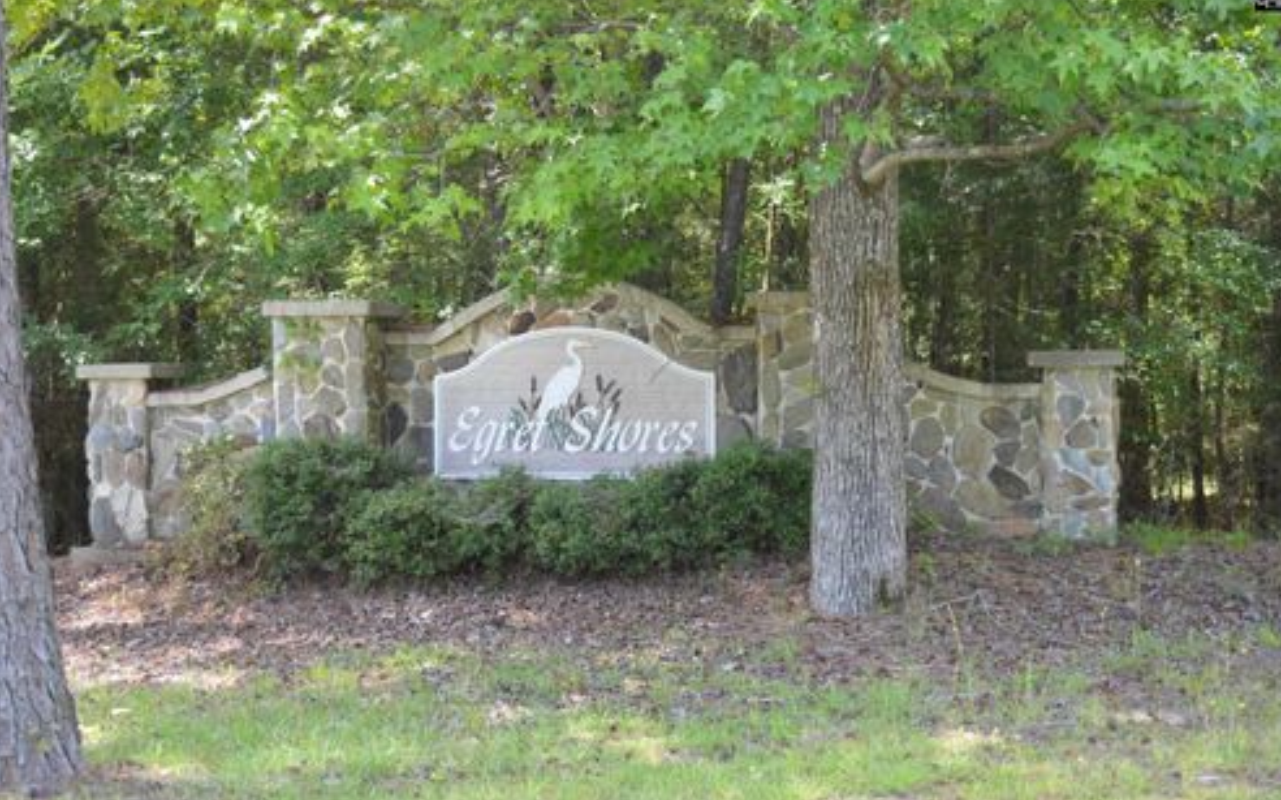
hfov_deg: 34.6
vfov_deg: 22.0
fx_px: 2059
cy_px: 422
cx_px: 646
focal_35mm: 59
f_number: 5.6
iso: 280
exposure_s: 1/125
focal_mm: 38
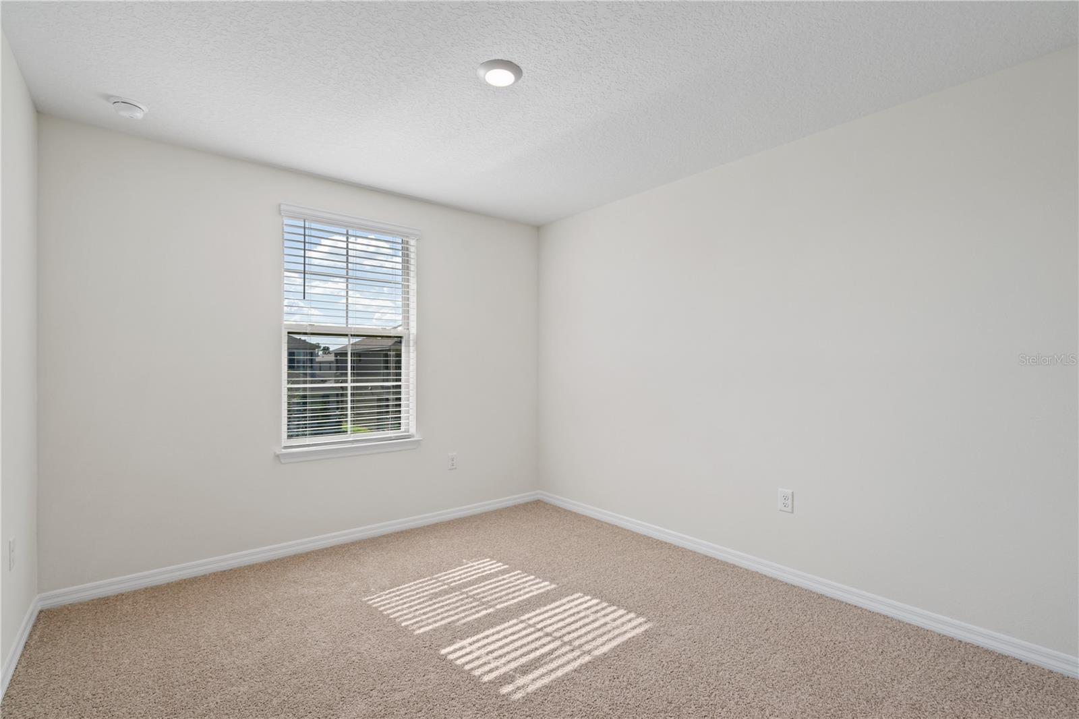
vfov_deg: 73.7
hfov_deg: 96.7
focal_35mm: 16
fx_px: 479
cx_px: 540
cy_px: 360
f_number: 7.1
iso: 320
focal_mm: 16
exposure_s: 1/60
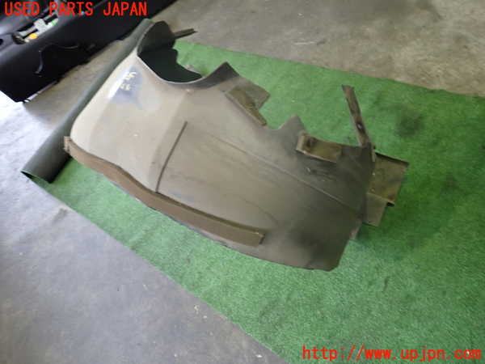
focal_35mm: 25
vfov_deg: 54.9
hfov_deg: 69.4
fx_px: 350
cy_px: 182
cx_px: 242
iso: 320
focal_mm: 4.5
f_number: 2
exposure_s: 1/30
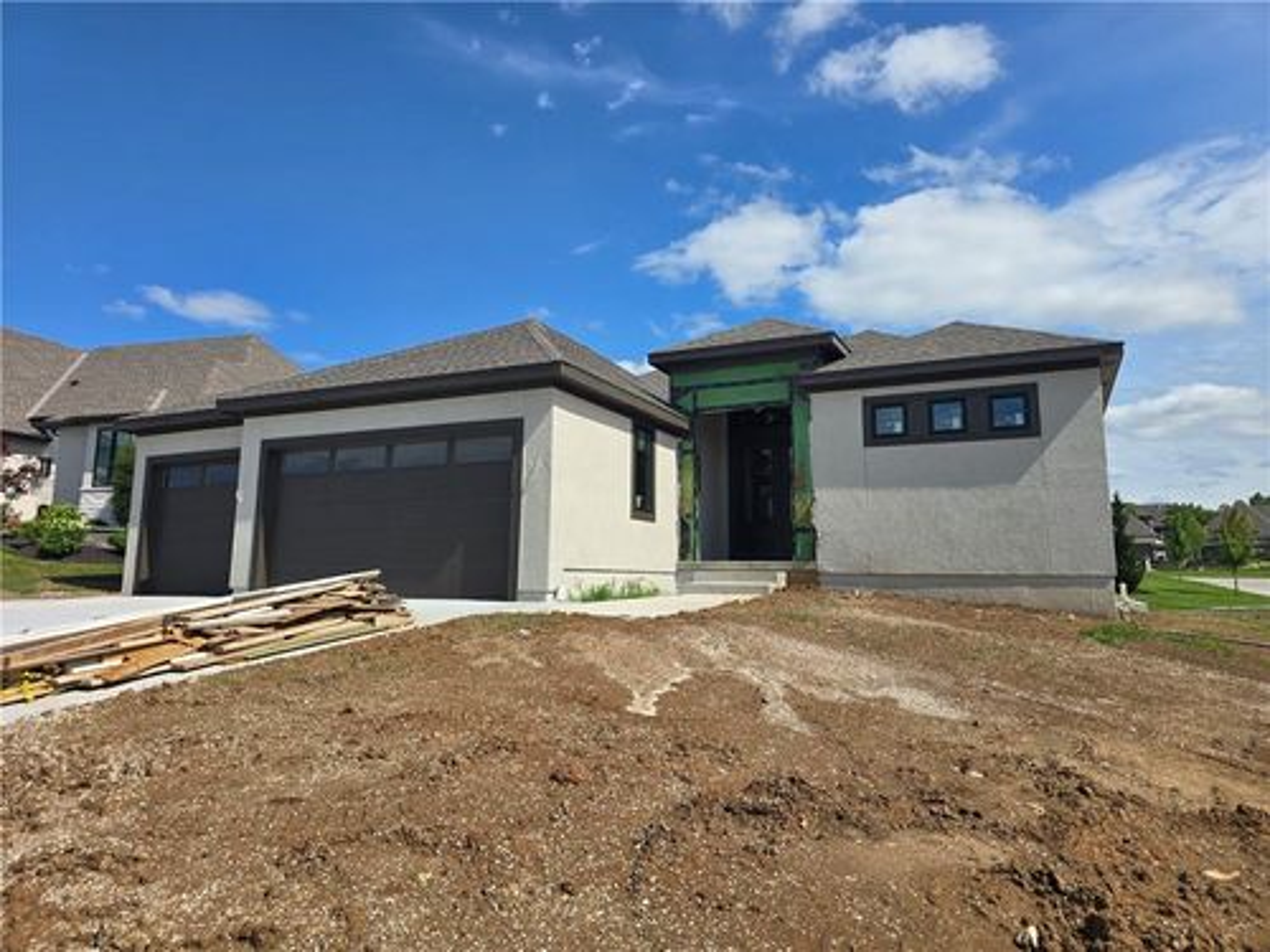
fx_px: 844
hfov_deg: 73.9
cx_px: 635
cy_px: 476
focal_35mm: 23
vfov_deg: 58.9
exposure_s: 1/1102
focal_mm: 6.3
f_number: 1.7
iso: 12
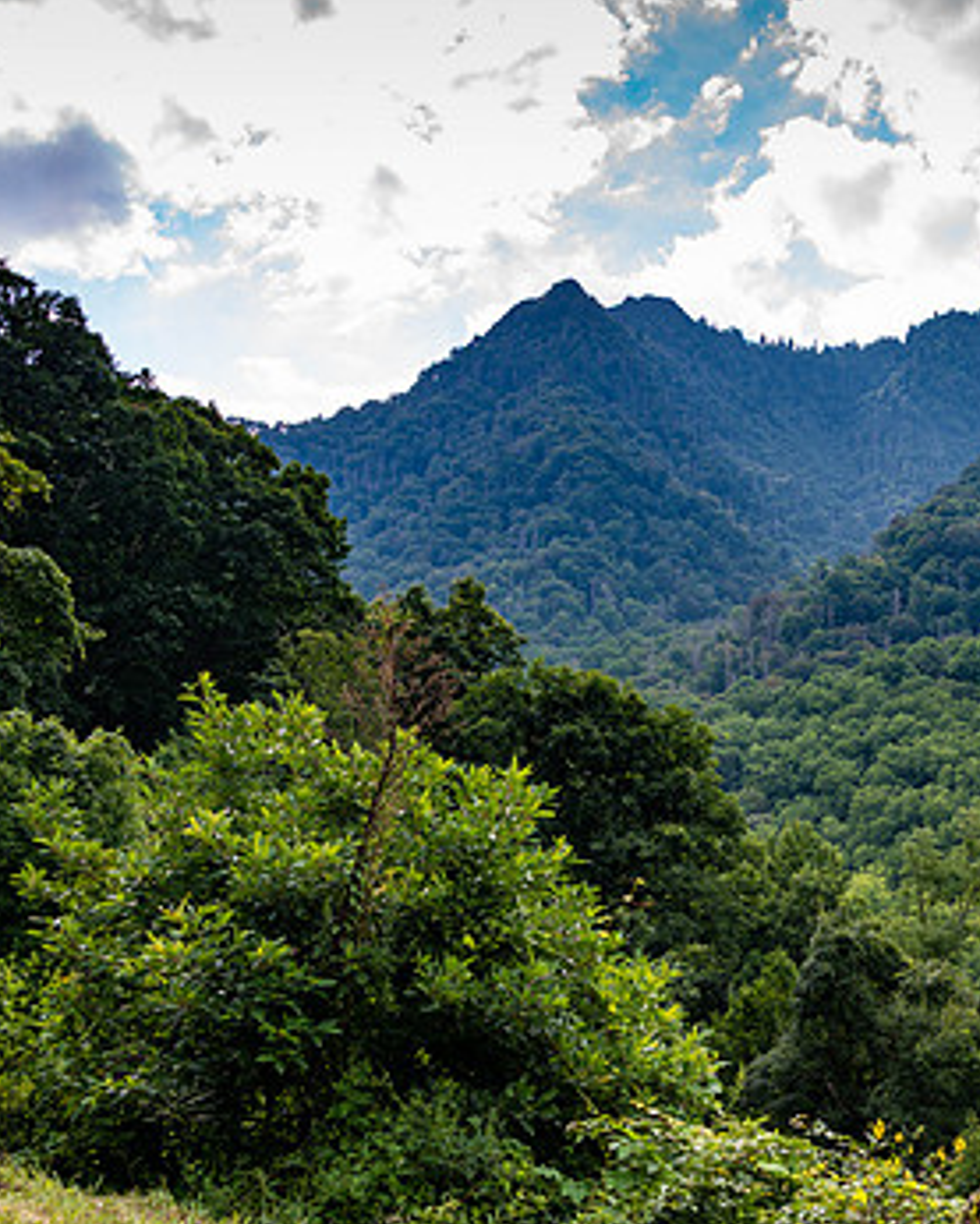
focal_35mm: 44
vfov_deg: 42.0
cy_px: 614
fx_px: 1595
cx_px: 920
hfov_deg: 32.1
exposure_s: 1/125
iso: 100
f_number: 8
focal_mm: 28
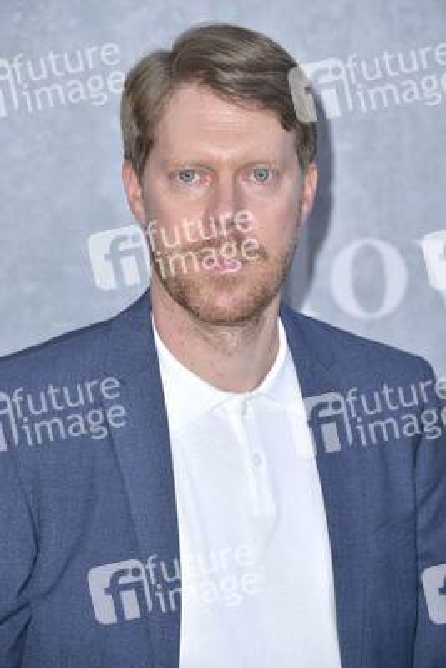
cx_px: 223
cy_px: 334
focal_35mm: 160
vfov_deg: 12.8
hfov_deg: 8.6
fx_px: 2971
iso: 250
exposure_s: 1/250
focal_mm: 160
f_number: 6.3
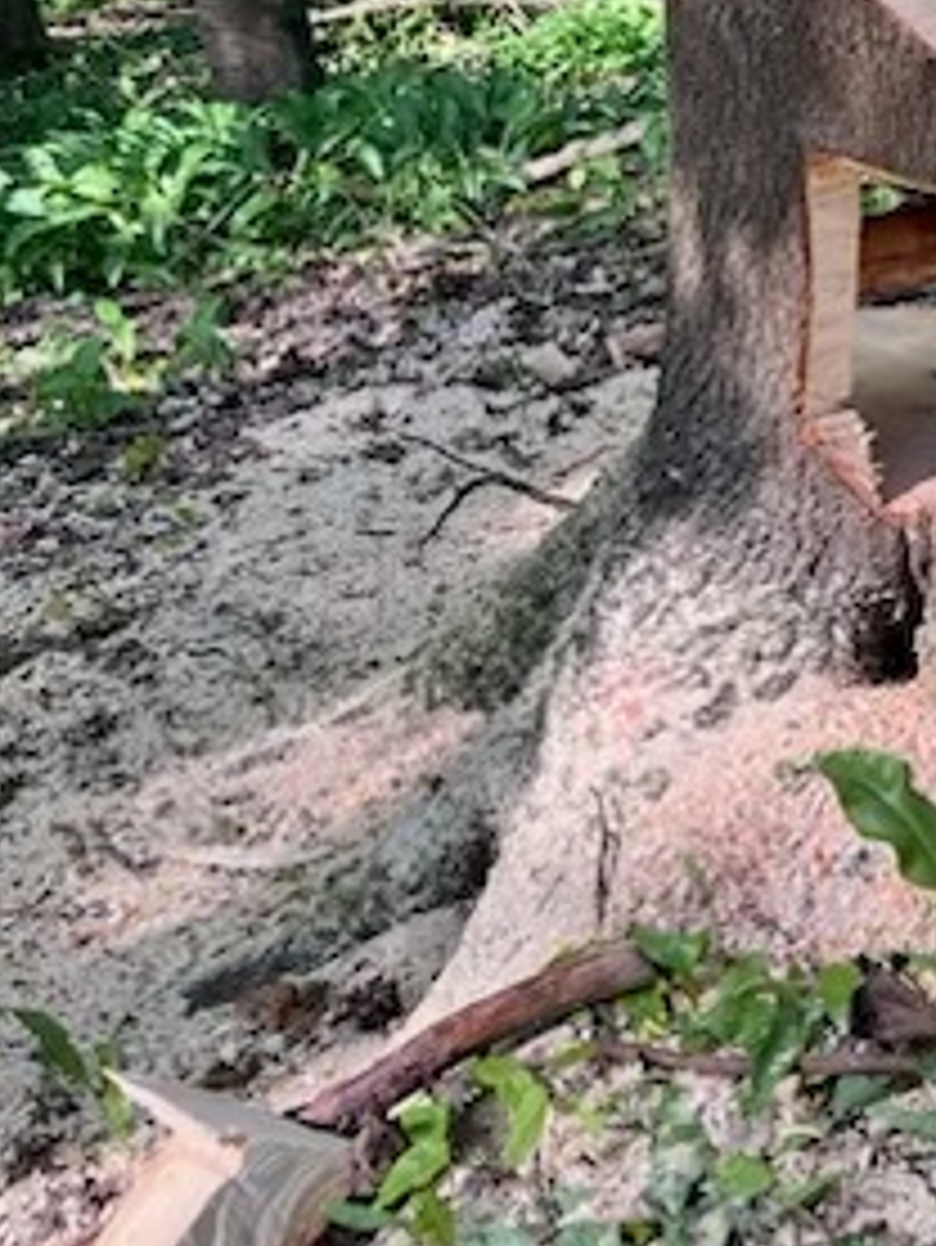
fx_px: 2161
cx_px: 1004
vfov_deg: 30.3
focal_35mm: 60
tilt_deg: -12.2
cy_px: 58
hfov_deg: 23.1
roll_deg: -3.4
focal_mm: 5.1
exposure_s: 1/260
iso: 40
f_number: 1.6
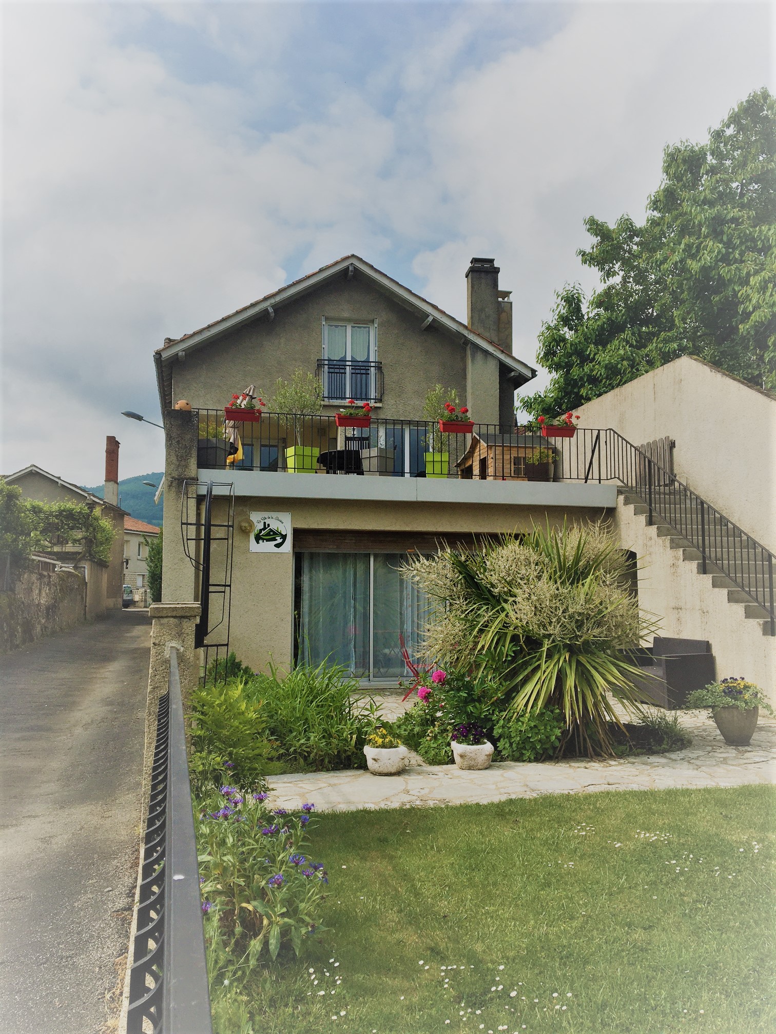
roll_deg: -0.3
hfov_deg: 48.2
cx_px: 388
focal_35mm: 29
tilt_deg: +4.5
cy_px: 517
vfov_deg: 61.7
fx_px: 867
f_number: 2.2
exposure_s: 1/2331
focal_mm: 4.15
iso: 25
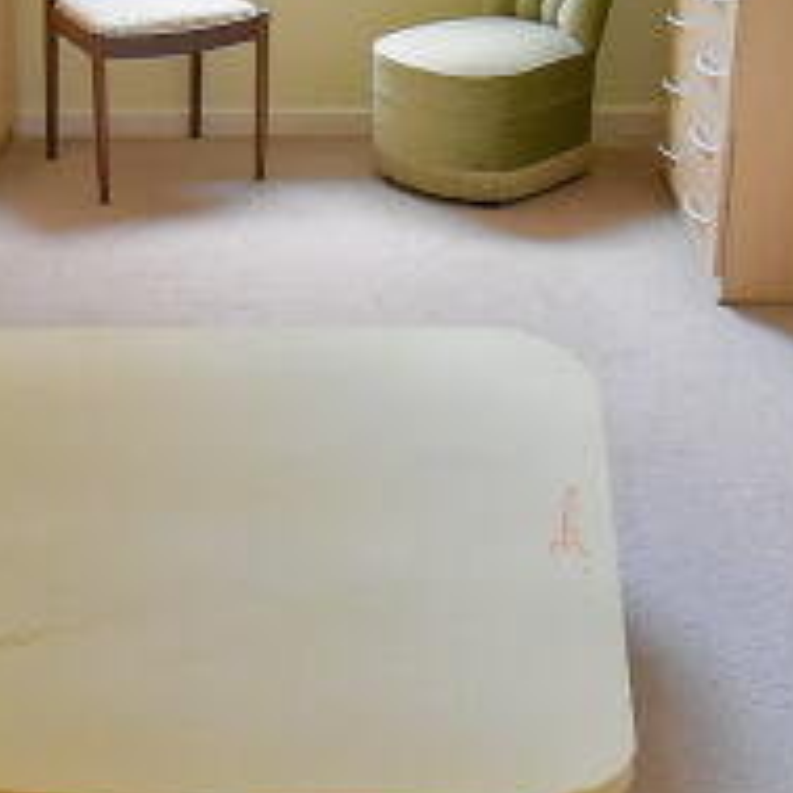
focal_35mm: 69
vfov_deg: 25.0
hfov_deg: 24.4
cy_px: 369
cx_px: 113
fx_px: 1788
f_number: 4.5
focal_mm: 10
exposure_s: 1/15
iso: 1600
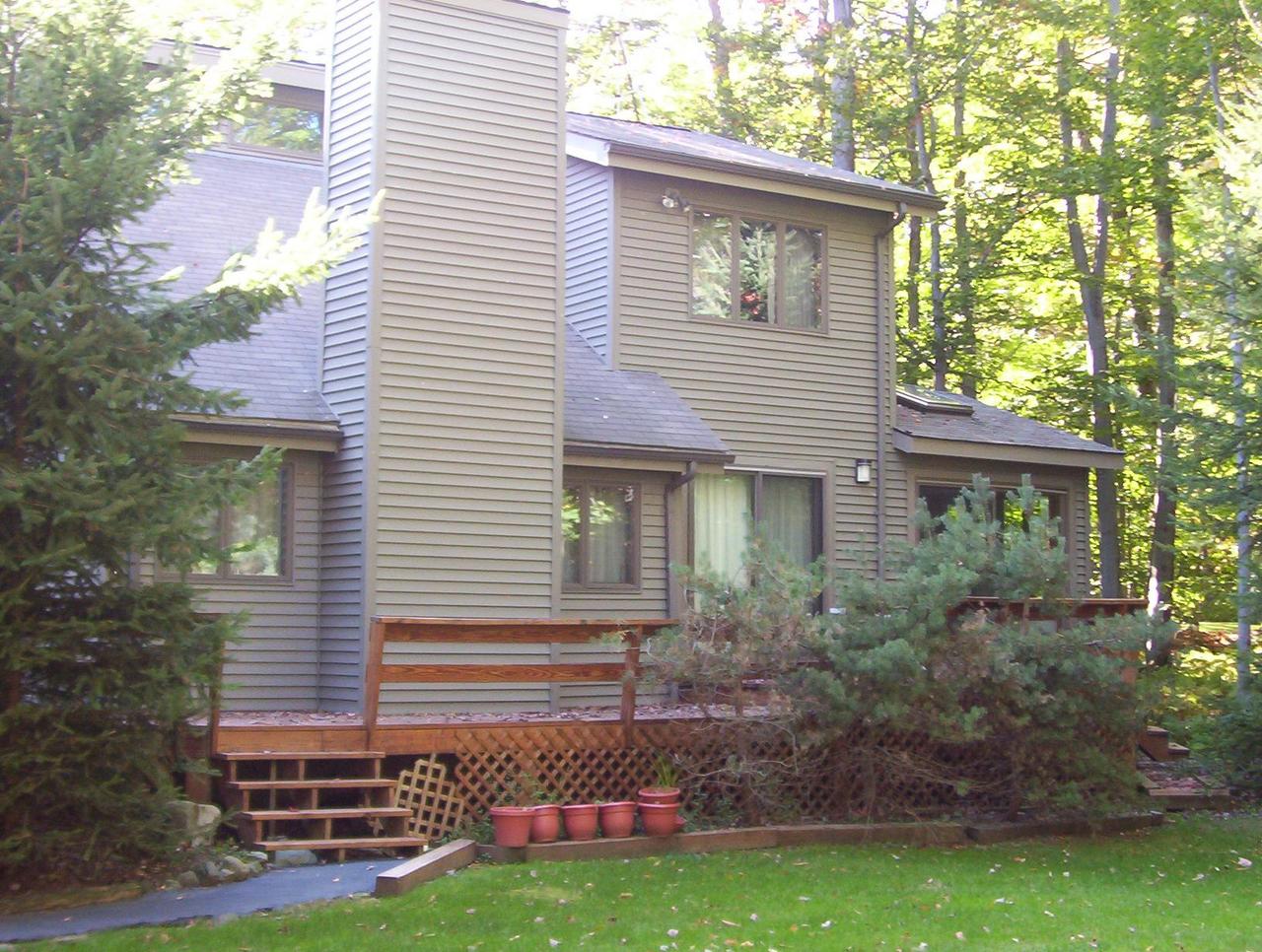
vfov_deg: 28.7
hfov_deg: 37.4
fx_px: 1864
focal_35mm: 51
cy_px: 476
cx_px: 631
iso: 140
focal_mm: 7.88
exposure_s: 1/45.5
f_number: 3.16
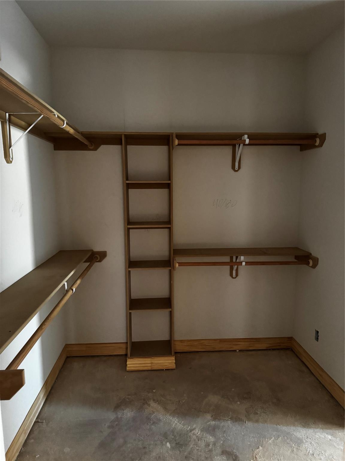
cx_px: 172
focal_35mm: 24
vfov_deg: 71.6
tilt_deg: -7.7
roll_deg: +0.1
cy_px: 230
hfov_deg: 56.8
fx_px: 319
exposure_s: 1/39
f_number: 1.78
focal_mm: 6.76
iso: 1000
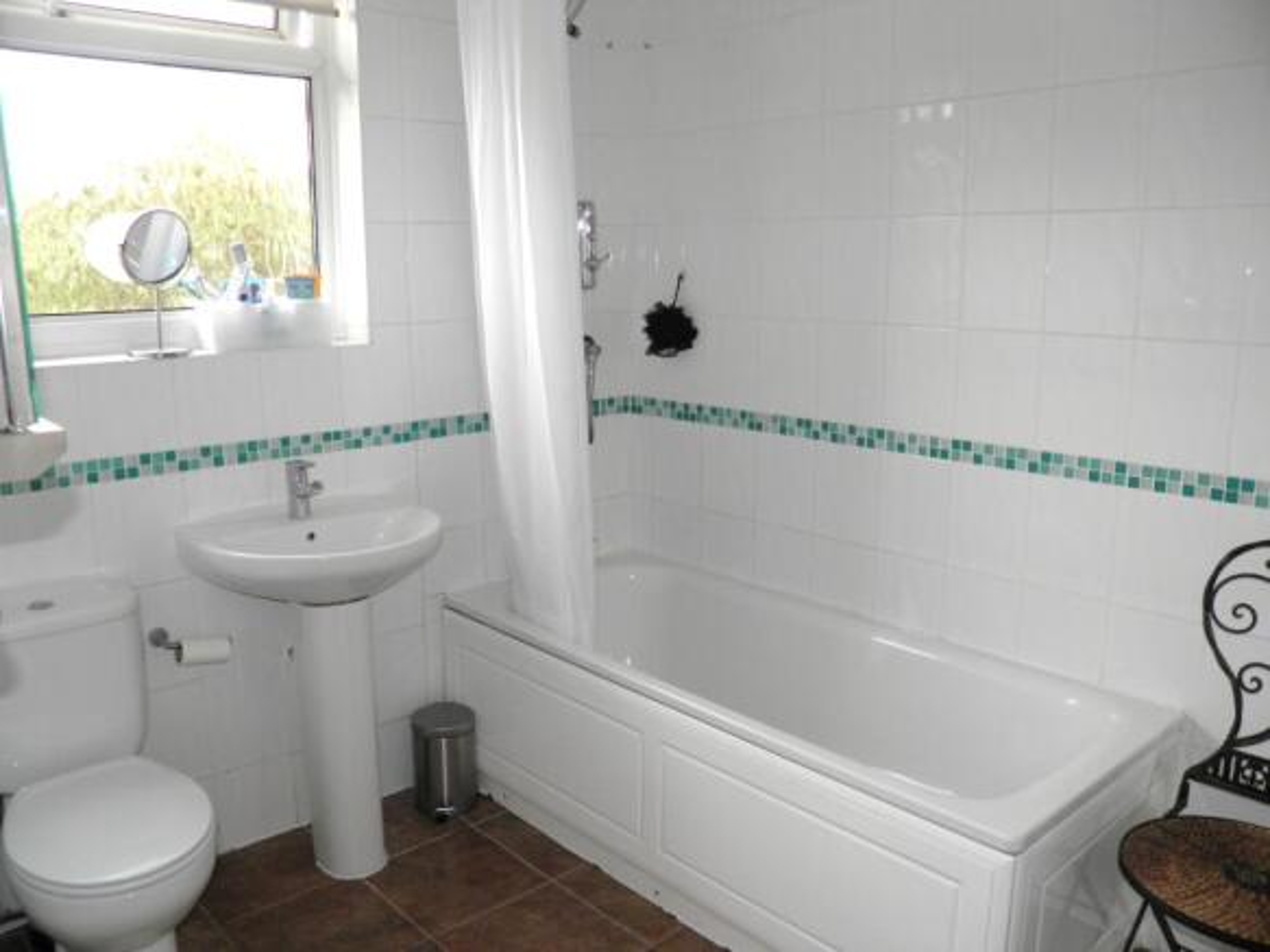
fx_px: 1027
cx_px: 635
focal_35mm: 28
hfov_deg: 63.5
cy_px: 476
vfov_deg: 49.7
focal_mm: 4.9
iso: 100
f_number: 2.8
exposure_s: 1/30
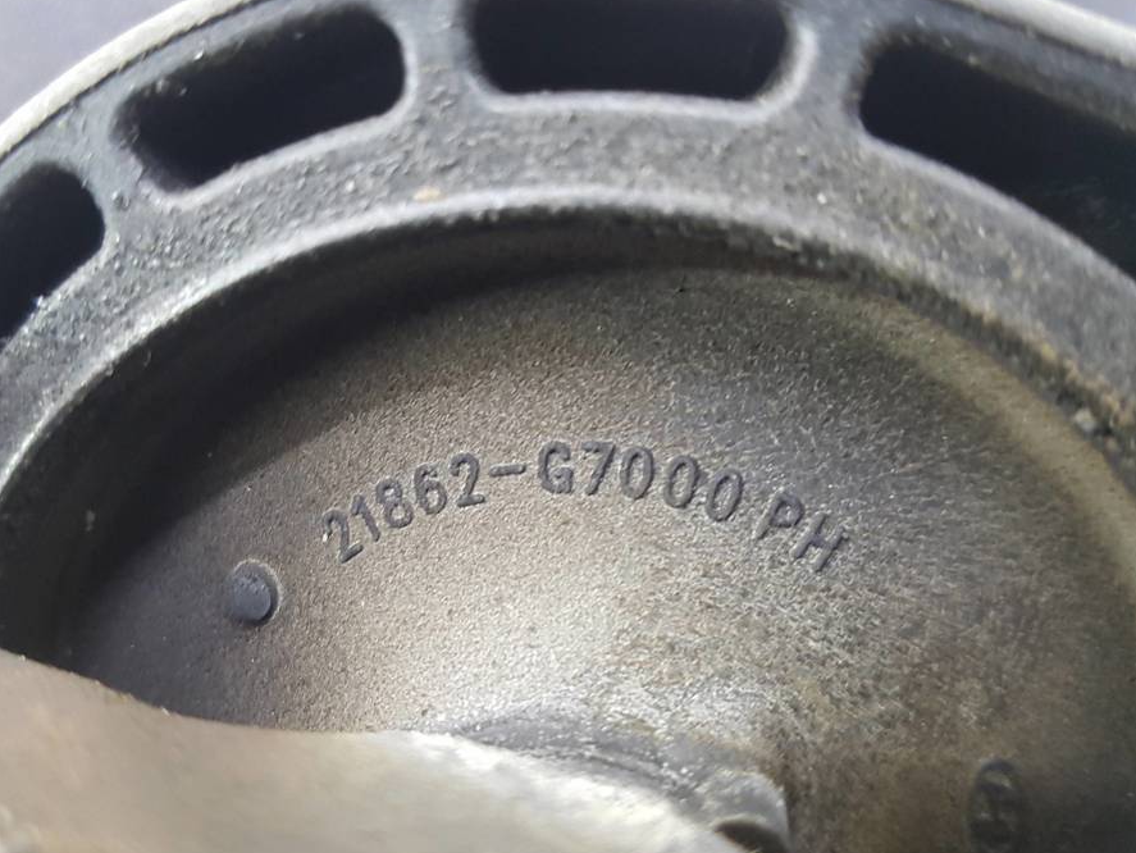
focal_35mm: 30
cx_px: 489
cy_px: 421
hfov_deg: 59.7
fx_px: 985
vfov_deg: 46.8
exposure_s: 1/25
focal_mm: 4.2
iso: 250
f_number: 1.7
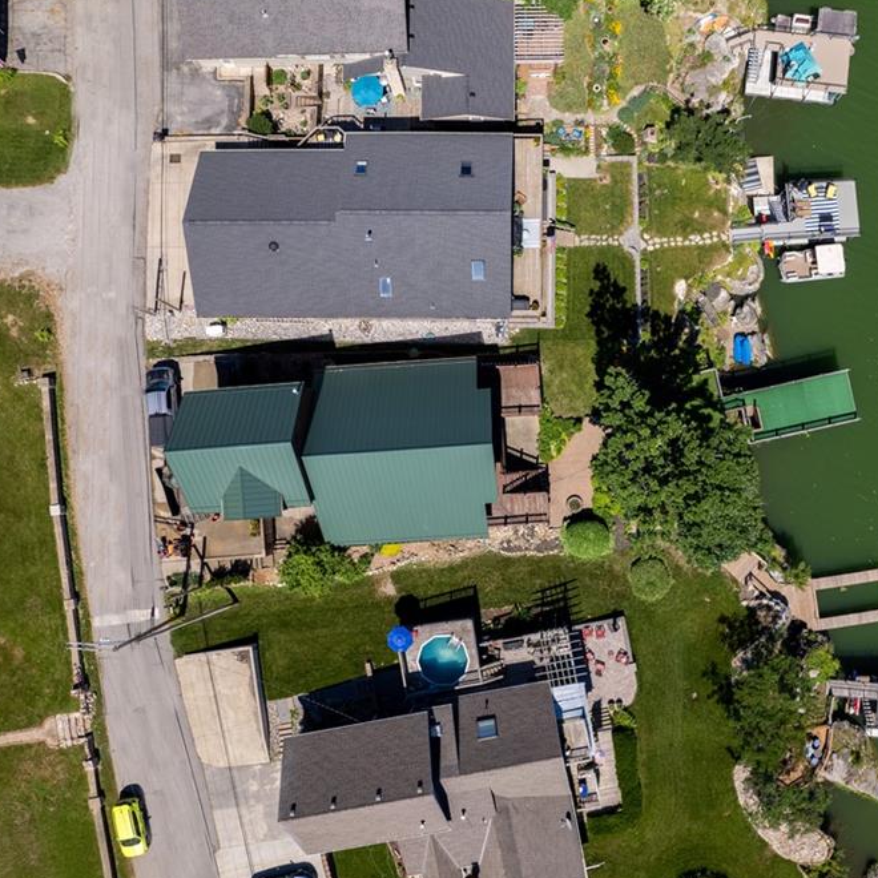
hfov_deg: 55.1
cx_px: 535
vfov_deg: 55.6
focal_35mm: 29
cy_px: 445
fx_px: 832
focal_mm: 8.38
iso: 130
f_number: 2.8
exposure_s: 1/100
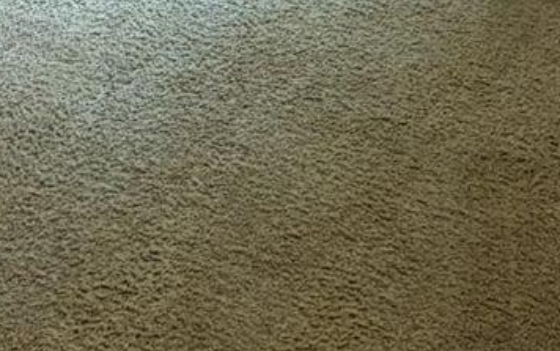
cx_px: 157
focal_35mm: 96
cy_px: -302
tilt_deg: -15.5
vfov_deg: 12.4
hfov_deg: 21.5
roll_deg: +0.6
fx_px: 1466
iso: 250
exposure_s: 1/60
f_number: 2.2
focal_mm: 2.22
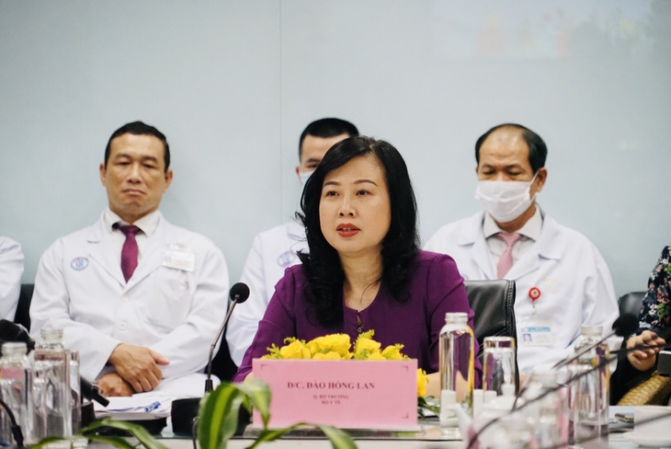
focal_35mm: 198
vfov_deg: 7.0
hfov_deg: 10.4
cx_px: 336
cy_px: 224
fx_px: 3693
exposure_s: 1/200
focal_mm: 198
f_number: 6.3
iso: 6400
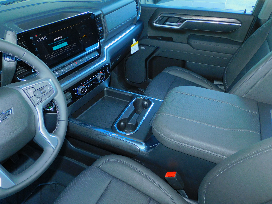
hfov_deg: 71.6
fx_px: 189
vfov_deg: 56.8
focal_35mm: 24
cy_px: 102
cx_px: 136
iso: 220
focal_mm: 4.3
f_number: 3.3
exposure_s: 1/30
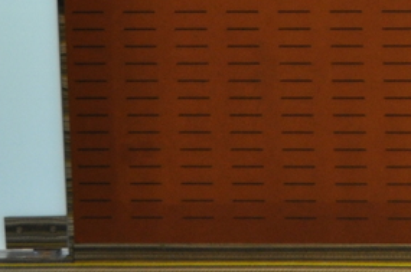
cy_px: -171
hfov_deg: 8.9
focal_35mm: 221
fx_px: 2520
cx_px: 792
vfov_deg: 6.1
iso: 800
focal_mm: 35
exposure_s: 1/30
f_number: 5
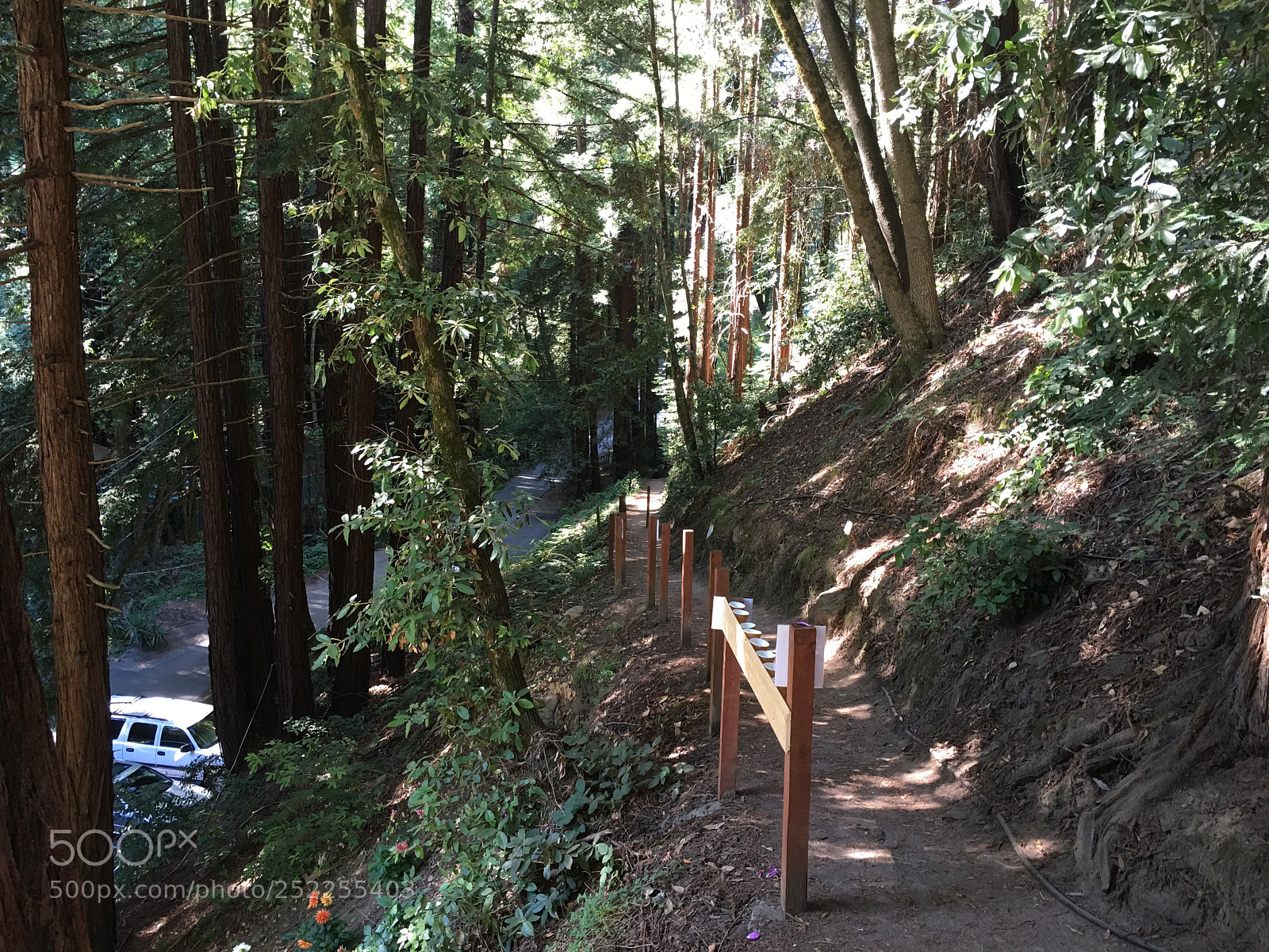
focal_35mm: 29
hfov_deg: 61.7
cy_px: 476
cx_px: 634
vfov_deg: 48.2
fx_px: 1063
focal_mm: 4.15
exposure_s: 1/15
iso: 32
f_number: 2.2
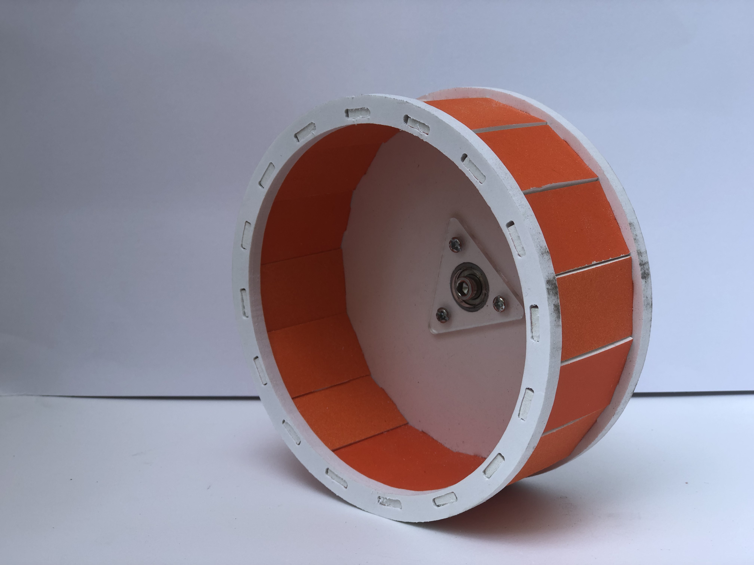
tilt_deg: -11.1
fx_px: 1242
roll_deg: +1.9
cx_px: 377
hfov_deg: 33.8
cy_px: 282
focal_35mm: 57
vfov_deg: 25.7
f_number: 2.8
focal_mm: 6.6
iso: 20
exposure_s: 1/101
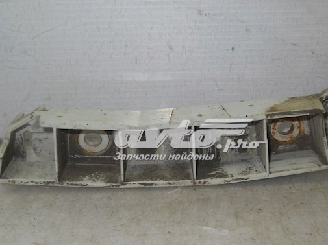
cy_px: 138
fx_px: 492
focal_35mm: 52
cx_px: 188
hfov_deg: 36.8
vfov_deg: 28.0
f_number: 5.5
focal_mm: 6.72
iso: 80
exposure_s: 1/40
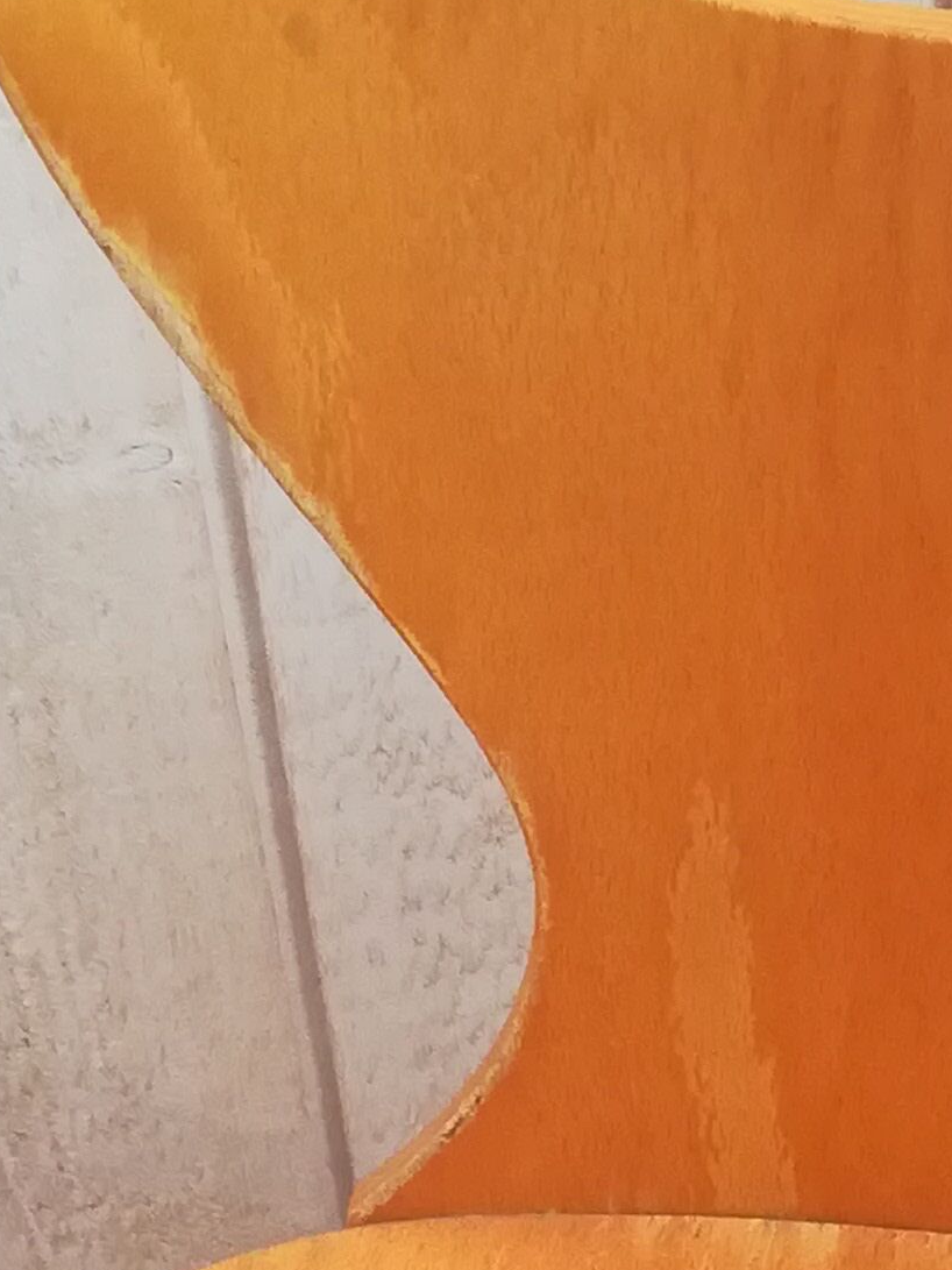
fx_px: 4401
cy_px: 1287
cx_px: 1010
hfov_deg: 12.2
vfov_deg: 16.1
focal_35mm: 120
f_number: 2.2
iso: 320
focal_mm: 3.83
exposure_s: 1/33.3
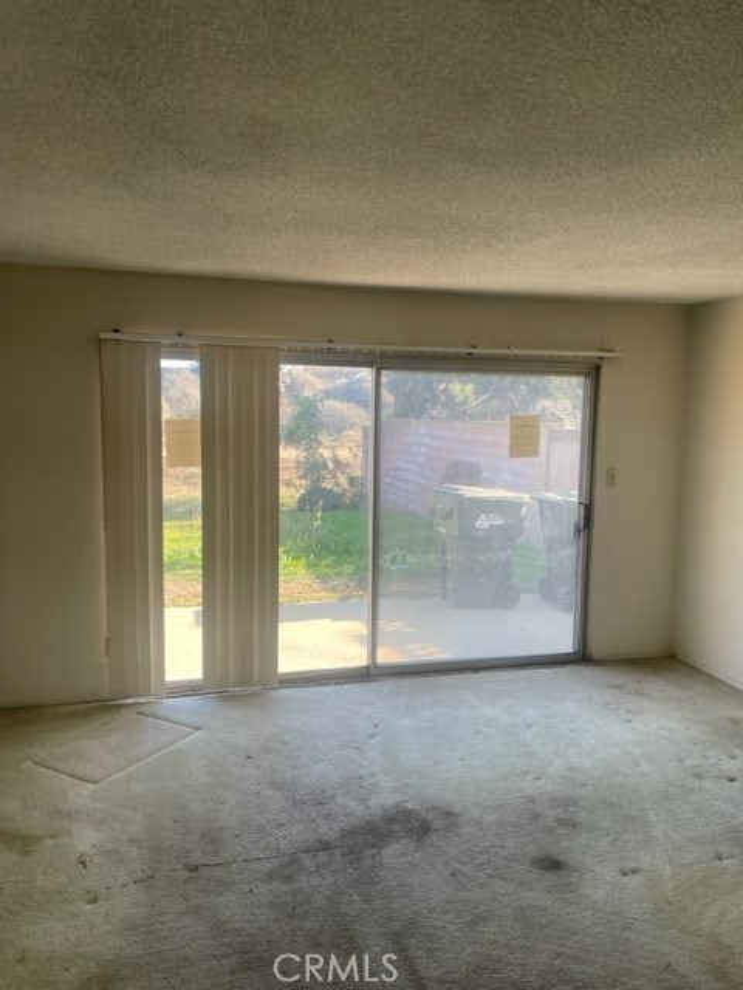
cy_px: 495
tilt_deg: -5.2
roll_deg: -0.6
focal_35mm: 26
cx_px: 372
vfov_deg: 67.3
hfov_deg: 53.1
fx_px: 744
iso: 32
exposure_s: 1/152
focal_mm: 4.2
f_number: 1.6
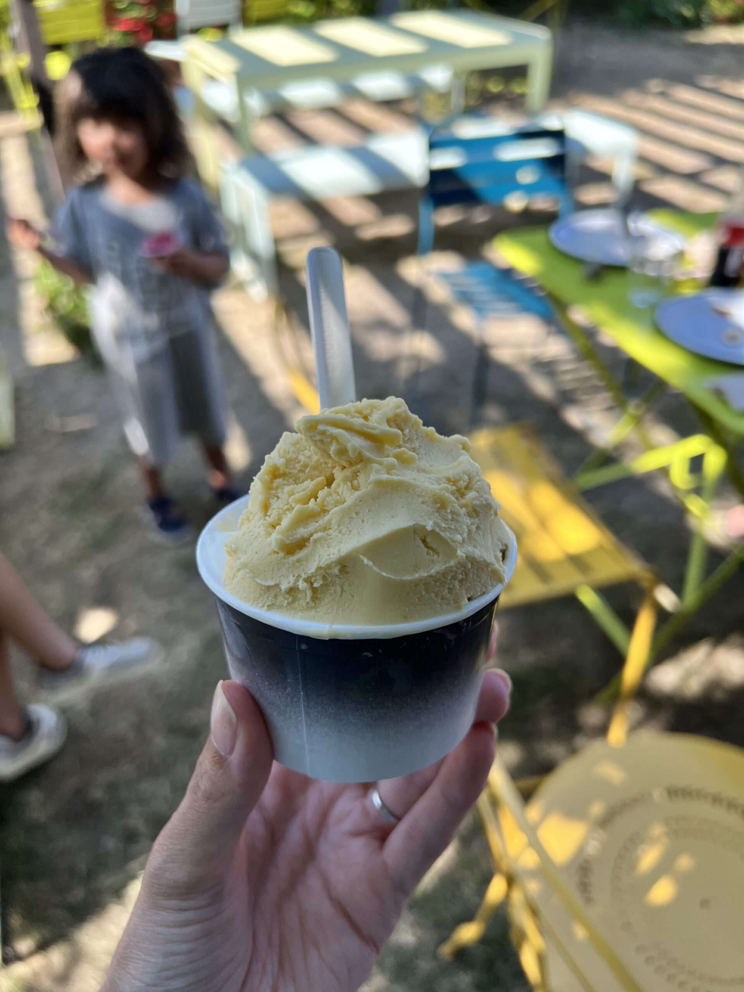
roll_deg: +2.3
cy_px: 496
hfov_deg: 53.1
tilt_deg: -38.4
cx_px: 372
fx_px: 745
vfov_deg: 67.3
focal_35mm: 26
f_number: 1.5
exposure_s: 1/714
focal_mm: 5.7
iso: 50
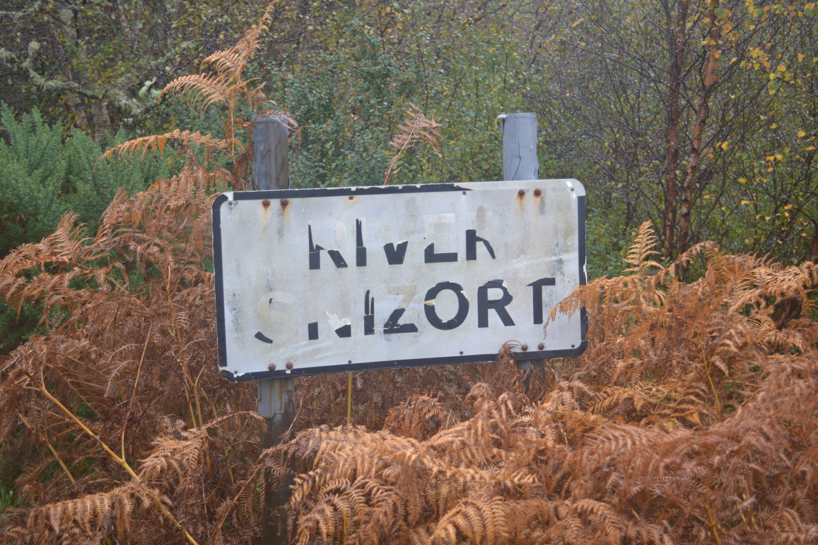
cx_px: 409
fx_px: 1022
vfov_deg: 29.9
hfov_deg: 43.6
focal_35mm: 45
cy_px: 272
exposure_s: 1/30
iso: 200
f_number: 4.5
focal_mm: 30
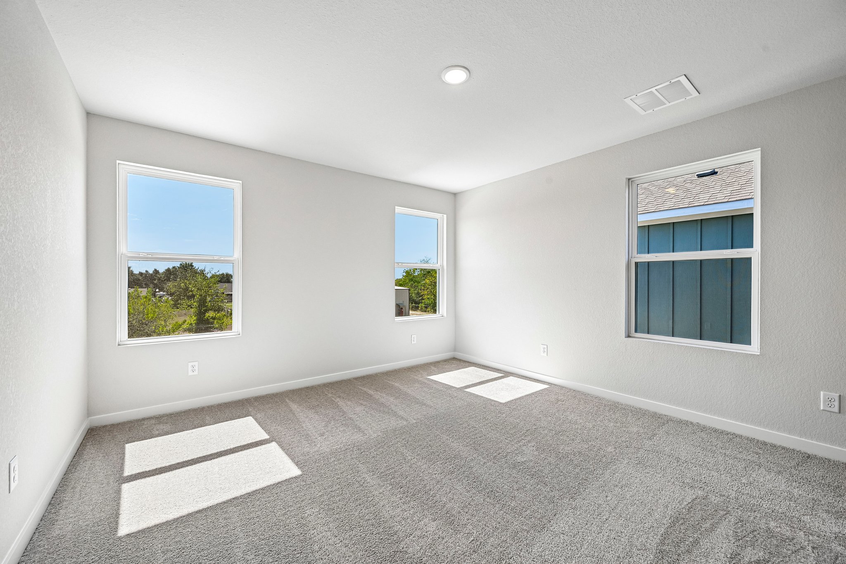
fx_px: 329
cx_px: 423
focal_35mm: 14
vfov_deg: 81.2
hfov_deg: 104.3
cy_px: 282
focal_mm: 14
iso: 100
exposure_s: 1/80
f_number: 8
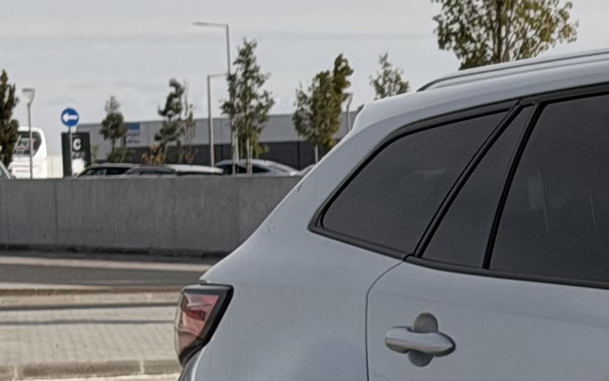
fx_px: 4000
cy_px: 411
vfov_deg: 5.4
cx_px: 1287
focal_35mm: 241
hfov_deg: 8.2
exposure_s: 1/6536
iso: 64
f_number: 1.78
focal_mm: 6.76
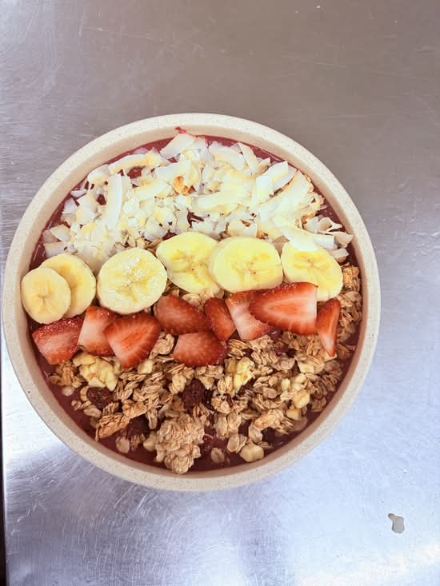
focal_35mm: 26
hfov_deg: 53.1
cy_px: 293
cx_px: 220
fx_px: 441
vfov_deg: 67.3
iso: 64
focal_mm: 5.96
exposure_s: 1/100
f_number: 1.6
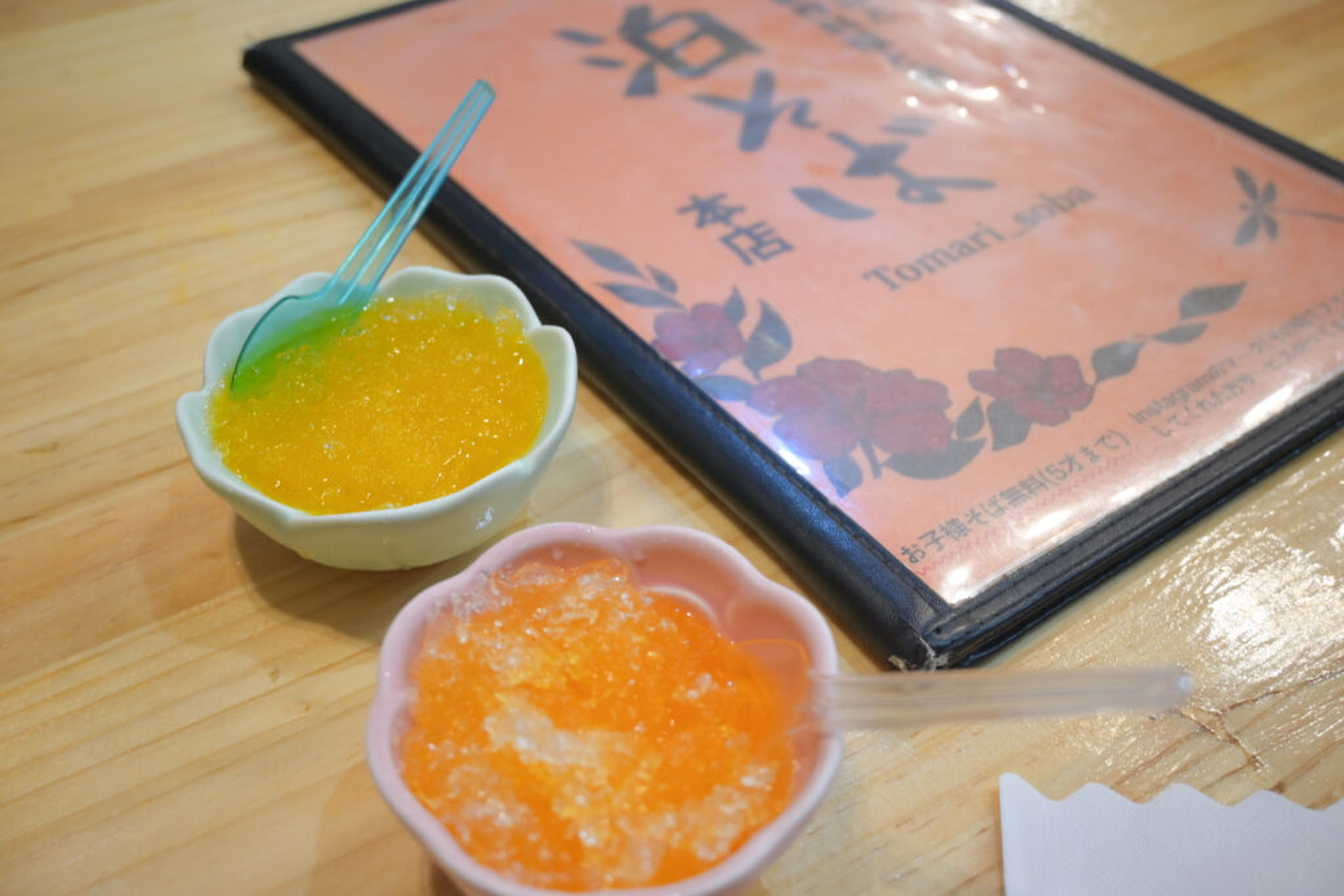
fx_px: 1372
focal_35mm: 37
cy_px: 448
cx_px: 672
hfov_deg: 52.2
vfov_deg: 36.2
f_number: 4.2
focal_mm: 24.5
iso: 800
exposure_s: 1/40
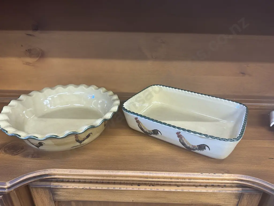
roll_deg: -0.9
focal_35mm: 24
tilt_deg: -26.7
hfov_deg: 71.6
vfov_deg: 56.8
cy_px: 103
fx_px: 190
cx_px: 137
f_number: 1.78
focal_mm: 6.86
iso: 160
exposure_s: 1/50
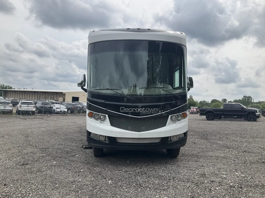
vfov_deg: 48.2
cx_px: 132
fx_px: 222
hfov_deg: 61.7
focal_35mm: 29
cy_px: 99
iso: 25
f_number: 1.8
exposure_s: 1/1912
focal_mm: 3
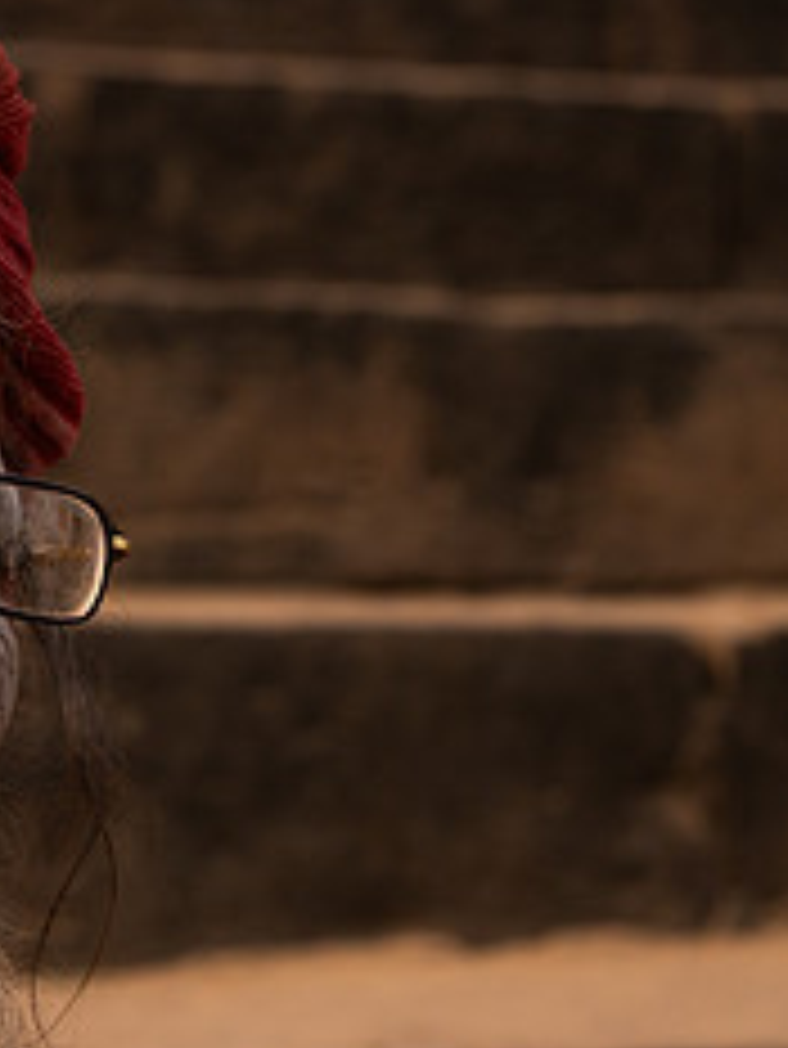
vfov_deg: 12.9
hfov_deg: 9.6
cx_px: 32
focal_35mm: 153
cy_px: 609
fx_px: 4640
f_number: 6.3
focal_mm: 64
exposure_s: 1/640
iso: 320
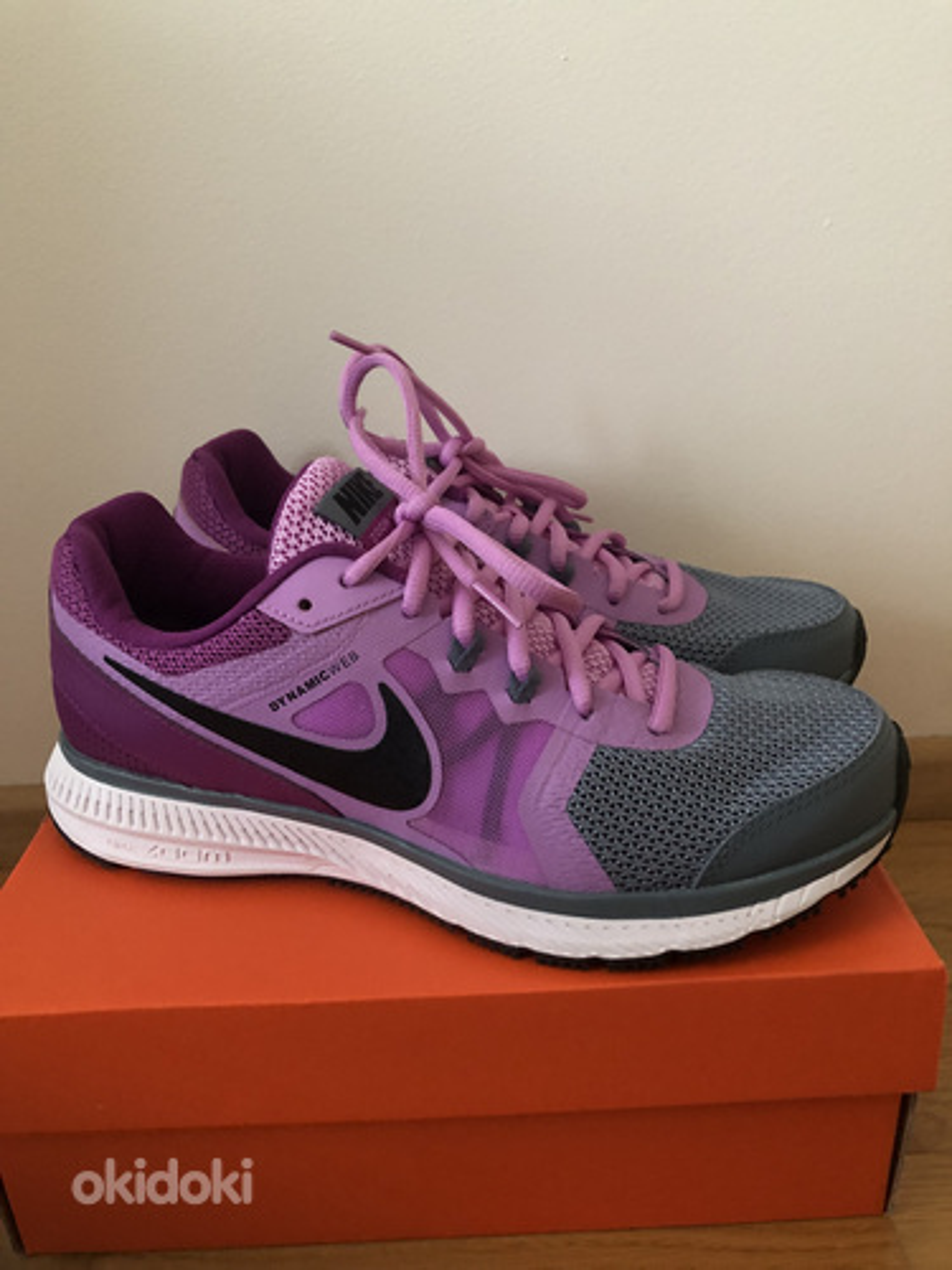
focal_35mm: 28
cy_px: 635
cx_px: 476
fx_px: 1027
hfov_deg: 49.7
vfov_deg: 63.4
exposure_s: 1/4
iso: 125
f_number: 1.8
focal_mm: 3.99
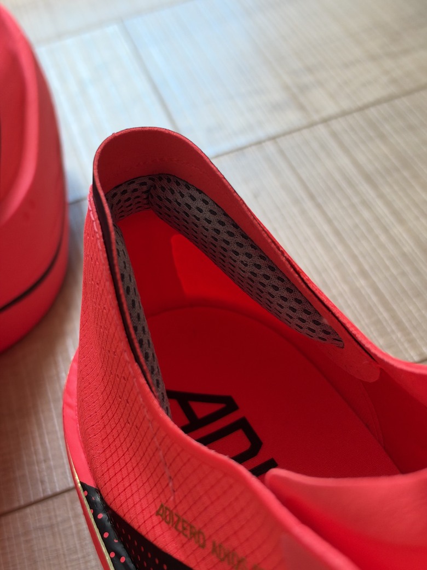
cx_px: 214
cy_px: 285
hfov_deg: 30.3
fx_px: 789
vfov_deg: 39.7
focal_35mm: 48
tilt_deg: -46.0
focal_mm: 6.93
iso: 160
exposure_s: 1/60
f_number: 1.8
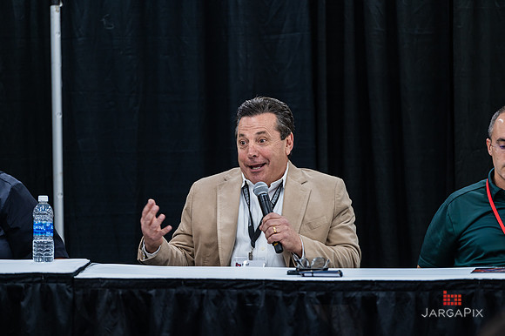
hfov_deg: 10.2
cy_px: 168
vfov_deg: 6.8
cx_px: 252
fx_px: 2819
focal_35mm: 201
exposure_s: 1/200
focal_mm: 200
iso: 1000
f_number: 4
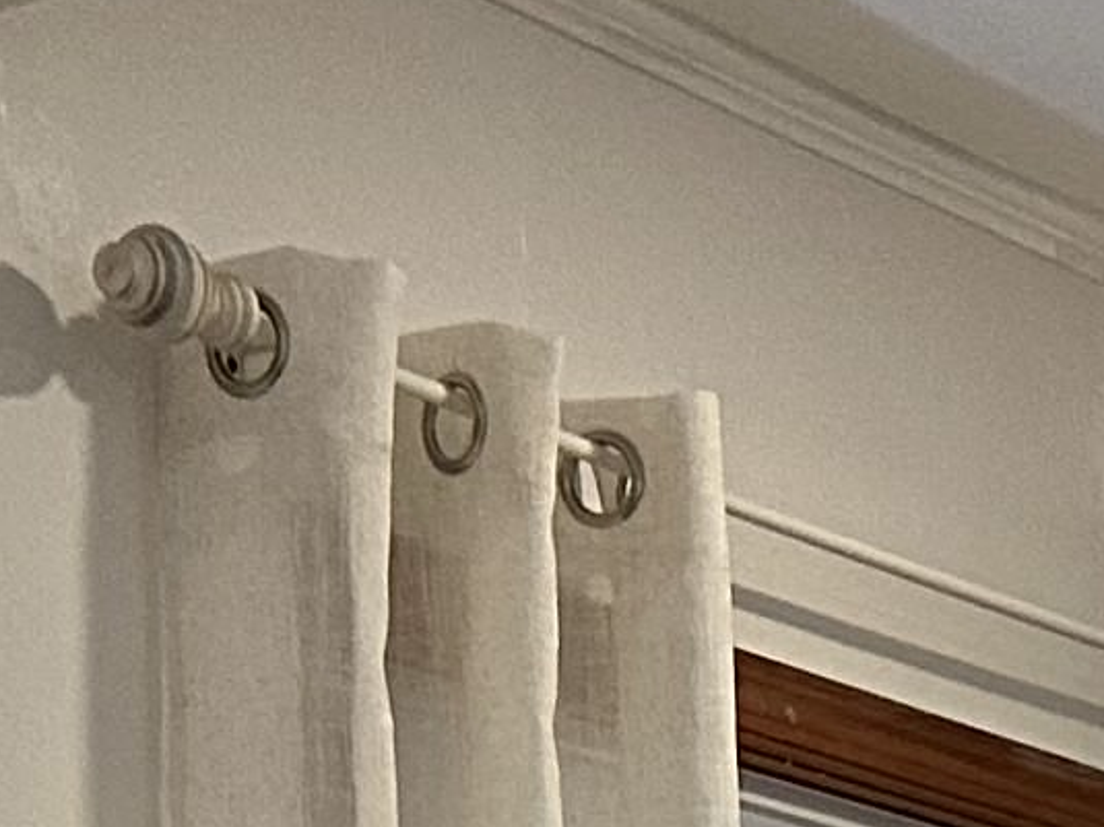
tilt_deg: -10.1
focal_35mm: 181
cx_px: 2212
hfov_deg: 10.1
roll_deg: -1.0
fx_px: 5771
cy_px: 2893
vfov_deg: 6.9
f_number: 1.78
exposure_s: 1/60
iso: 400
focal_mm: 6.86
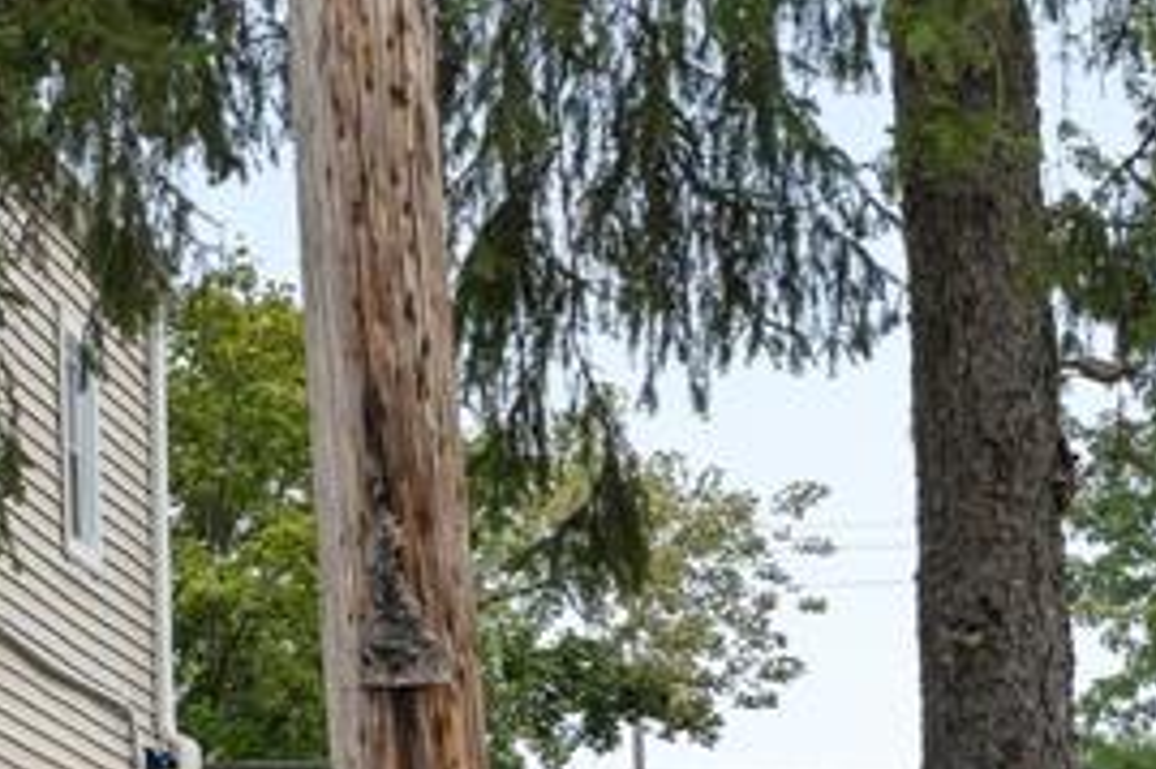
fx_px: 3915
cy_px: 498
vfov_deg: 11.2
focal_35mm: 122
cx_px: -1001
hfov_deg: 14.5
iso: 80
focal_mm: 32
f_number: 8
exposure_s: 1/200
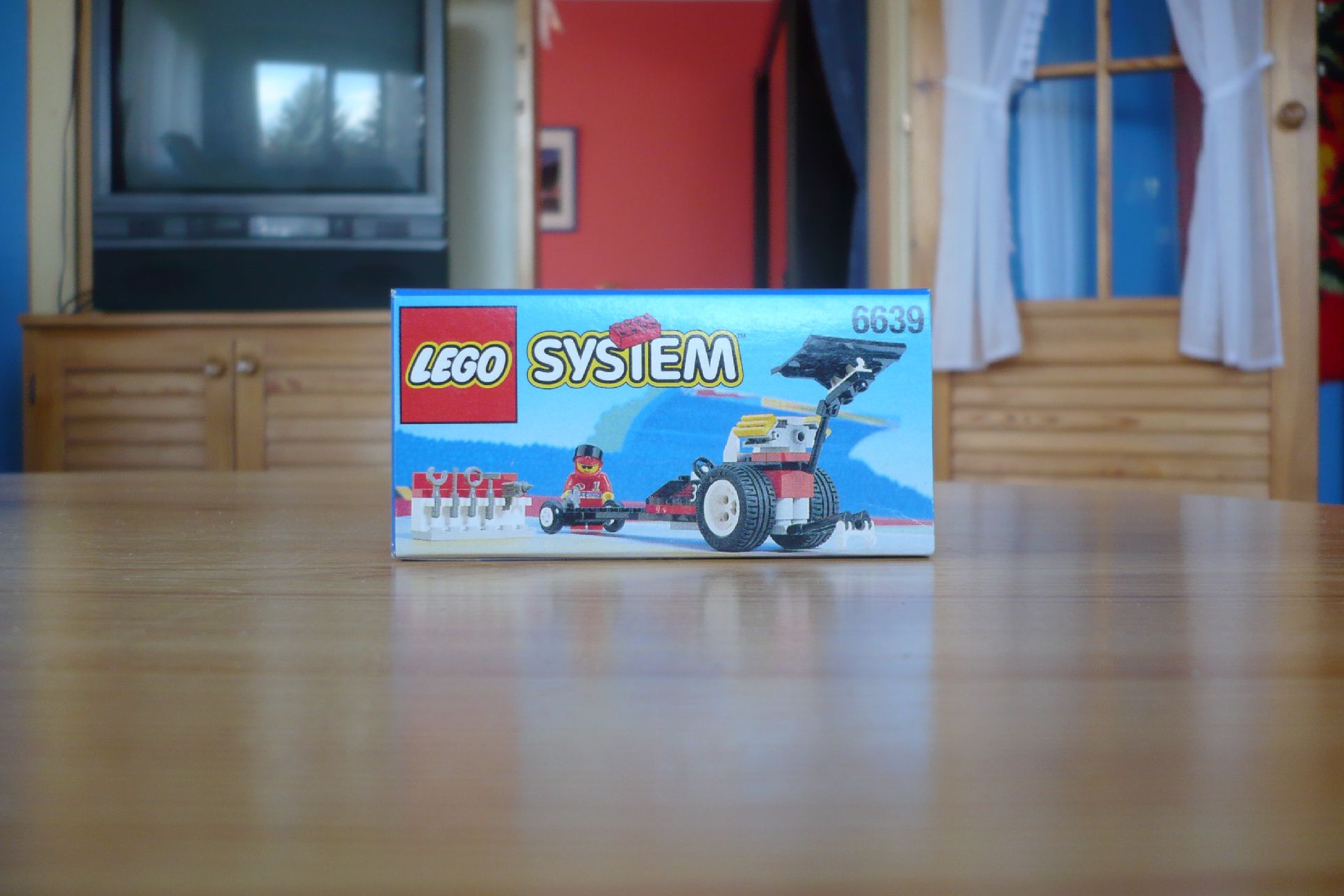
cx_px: 679
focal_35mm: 37
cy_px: 429
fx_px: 1381
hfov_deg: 51.9
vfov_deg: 35.9
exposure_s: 1/30
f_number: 2.8
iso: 100
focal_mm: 5.8
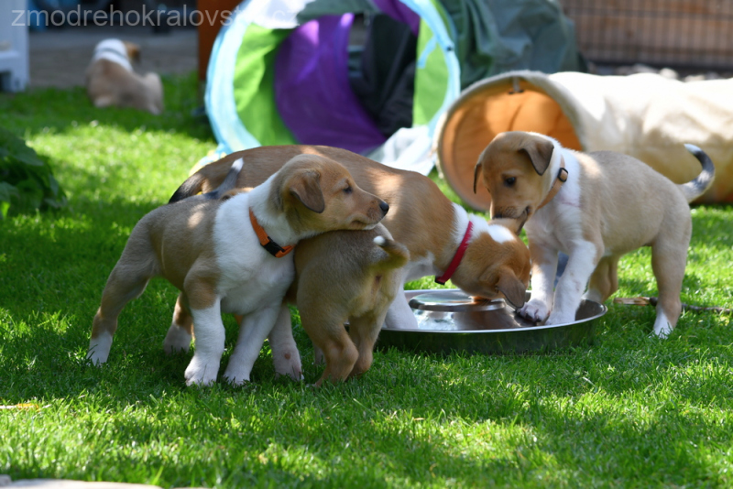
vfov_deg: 9.2
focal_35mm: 150
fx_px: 3055
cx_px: 366
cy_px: 244
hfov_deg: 13.7
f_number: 7.1
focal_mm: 100
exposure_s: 1/250
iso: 200
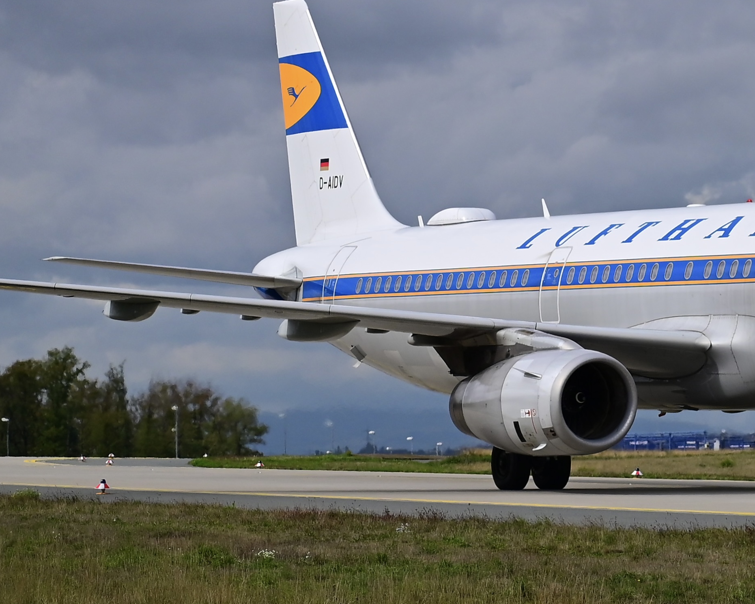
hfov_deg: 9.8
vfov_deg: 7.8
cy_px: 324
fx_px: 4402
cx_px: 603
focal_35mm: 197
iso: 360
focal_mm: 70
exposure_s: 1/5000
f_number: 4.5
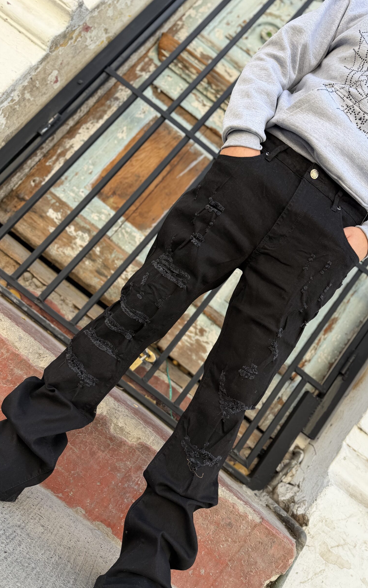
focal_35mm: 27
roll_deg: -38.6
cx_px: 228
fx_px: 433
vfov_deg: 68.4
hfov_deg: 45.7
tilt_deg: +13.2
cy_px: 295
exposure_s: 1/295
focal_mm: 6.76
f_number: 1.78
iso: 64
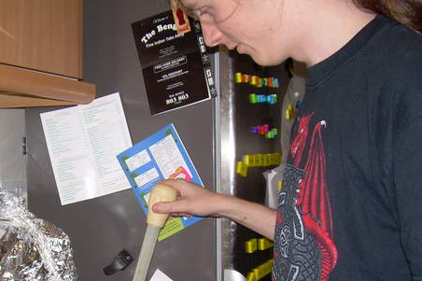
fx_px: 656
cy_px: 220
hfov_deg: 35.4
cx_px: 150
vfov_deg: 23.8
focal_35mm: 56
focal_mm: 6.3
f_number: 2.8
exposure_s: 1/60
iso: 50
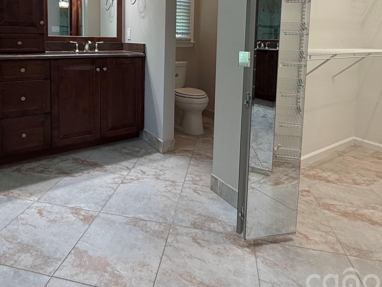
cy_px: 61
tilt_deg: -4.4
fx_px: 265
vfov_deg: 53.4
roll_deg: -0.7
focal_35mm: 24
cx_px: 171
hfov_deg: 71.4
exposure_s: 1/120
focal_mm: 2.22
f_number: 2.2
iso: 320
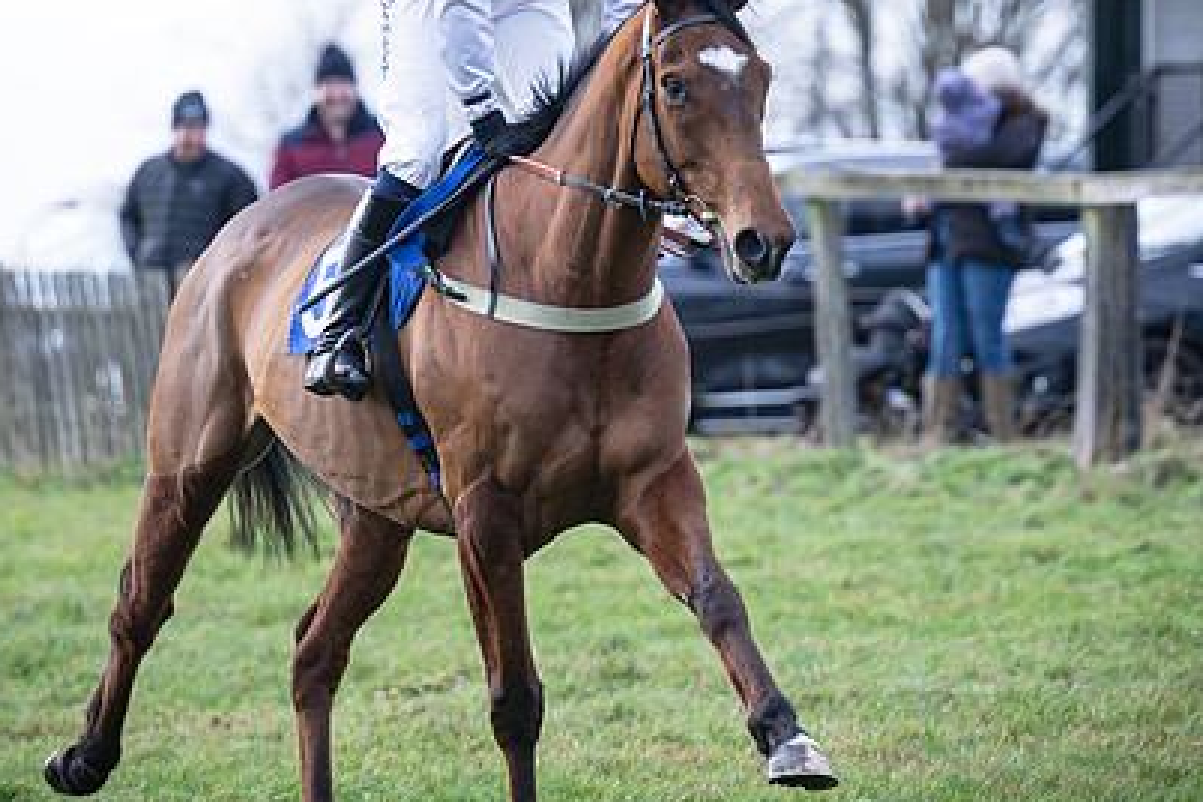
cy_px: 151
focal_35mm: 521
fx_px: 17409
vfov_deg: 2.6
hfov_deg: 4.0
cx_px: 745
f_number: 2.8
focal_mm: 150
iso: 400
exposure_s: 1/1000
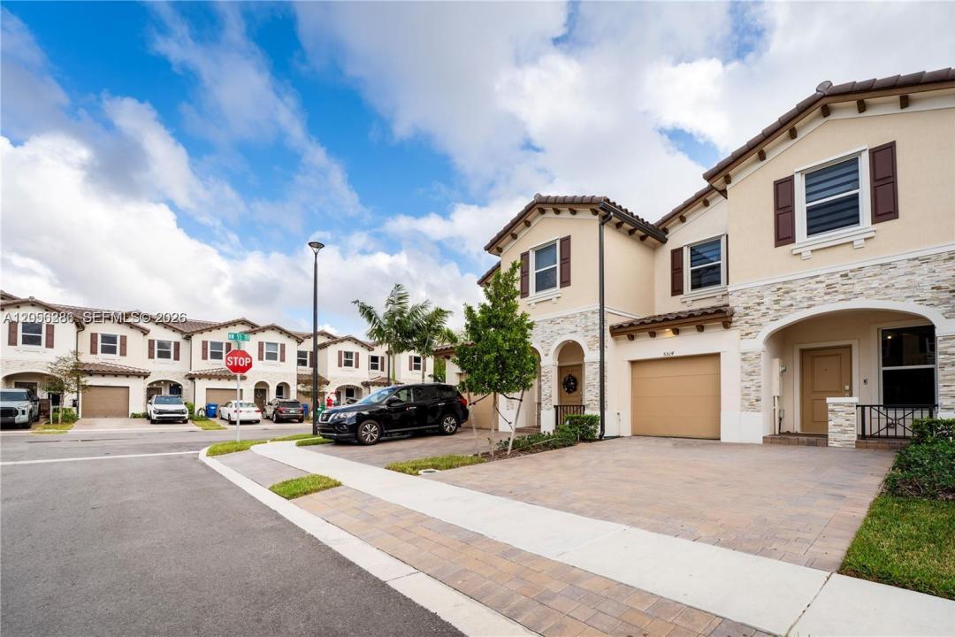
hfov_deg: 104.3
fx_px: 371
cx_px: 478
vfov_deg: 81.2
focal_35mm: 14
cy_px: 318
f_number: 8
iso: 100
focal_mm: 14
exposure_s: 1/125
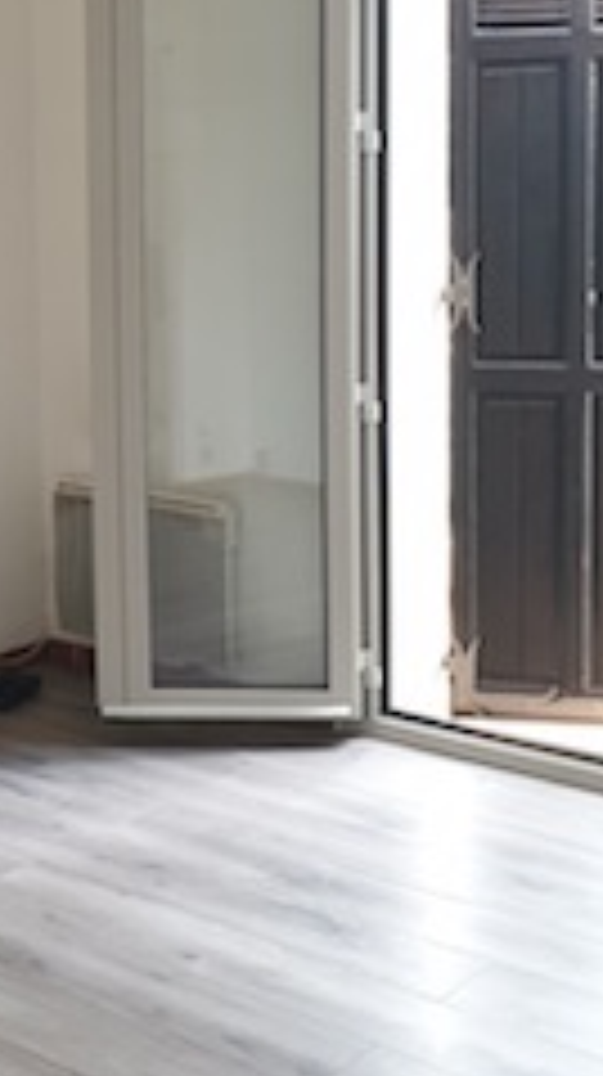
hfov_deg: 20.3
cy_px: 329
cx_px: -14
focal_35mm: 57
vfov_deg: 36.1
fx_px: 1624
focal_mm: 4.3
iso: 250
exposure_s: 1/50
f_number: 2.4
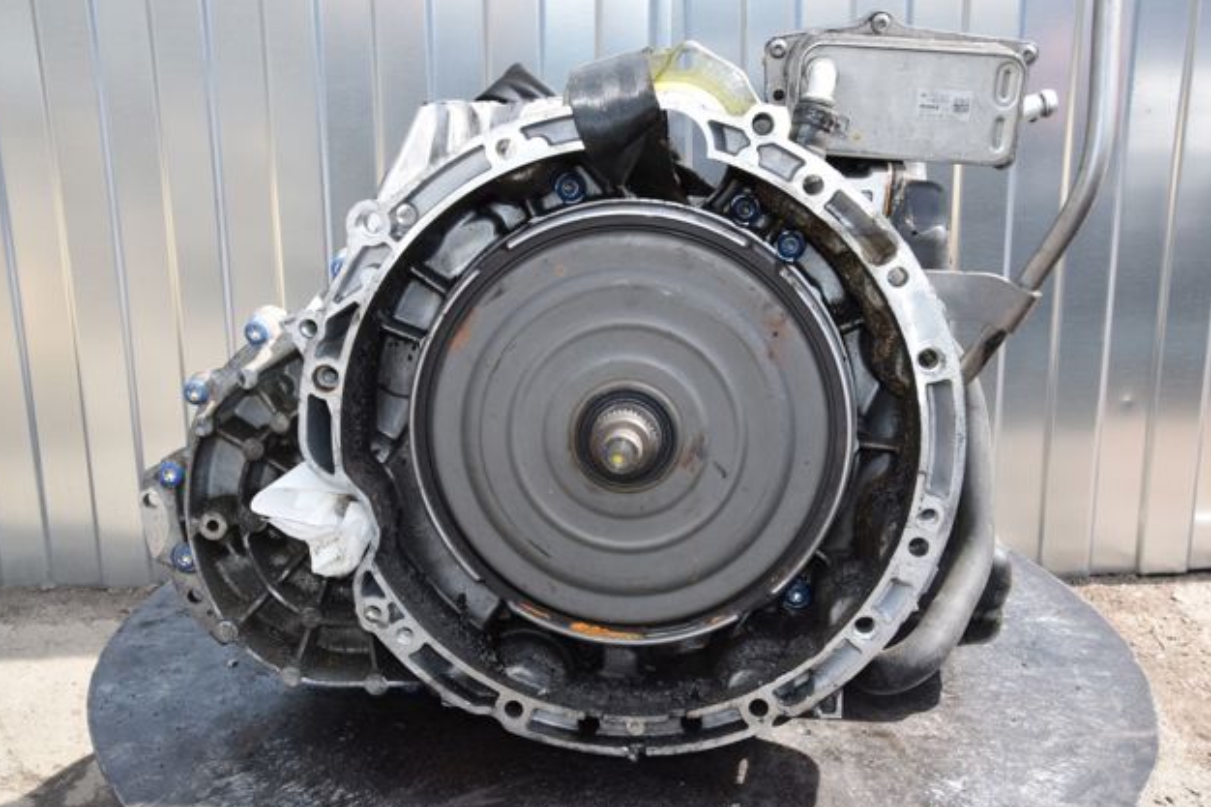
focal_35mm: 46
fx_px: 1547
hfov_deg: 42.8
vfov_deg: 29.2
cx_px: 594
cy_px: 410
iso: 800
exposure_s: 1/200
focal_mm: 30
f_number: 13
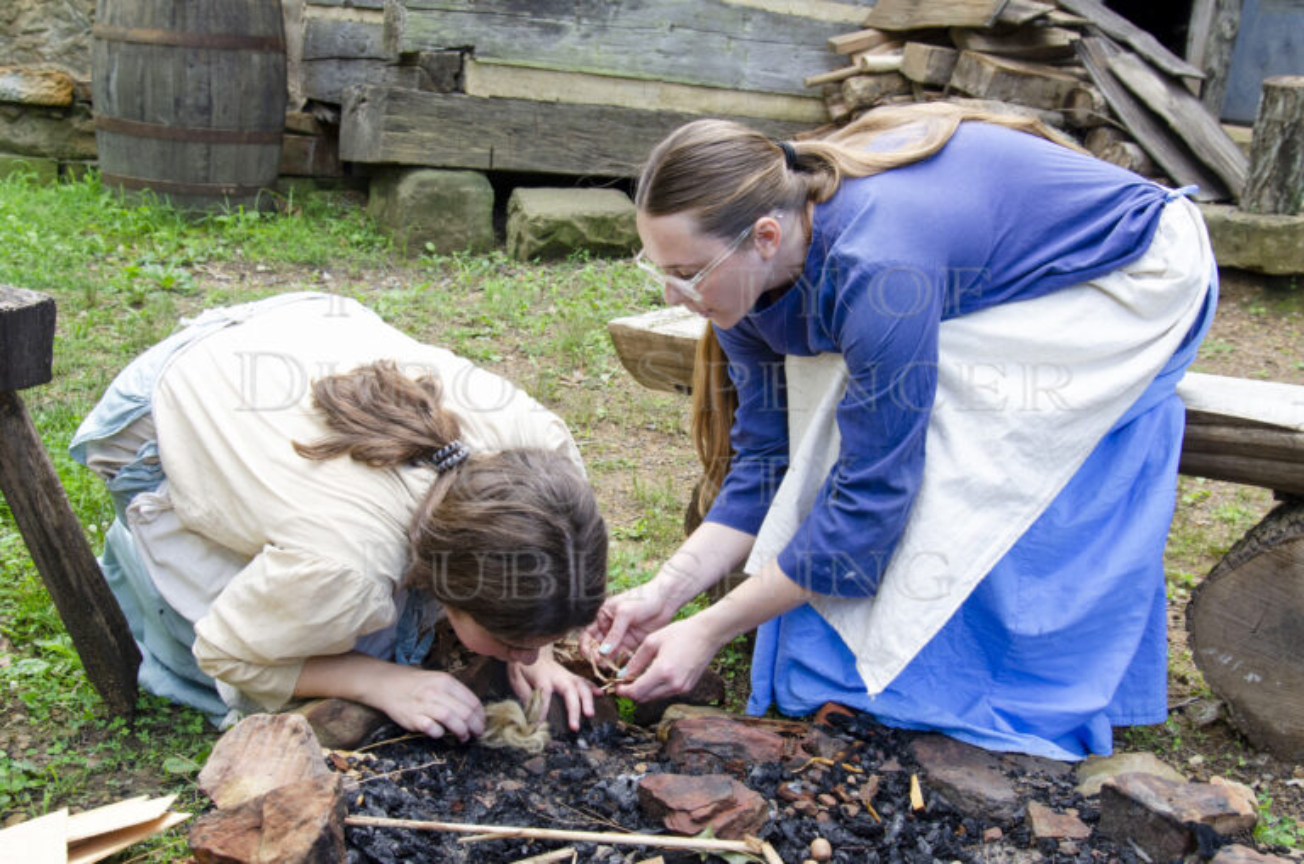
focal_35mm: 48
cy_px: 432
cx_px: 652
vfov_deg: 28.0
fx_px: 1735
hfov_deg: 41.2
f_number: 5.6
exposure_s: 1/125
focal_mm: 32
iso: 200
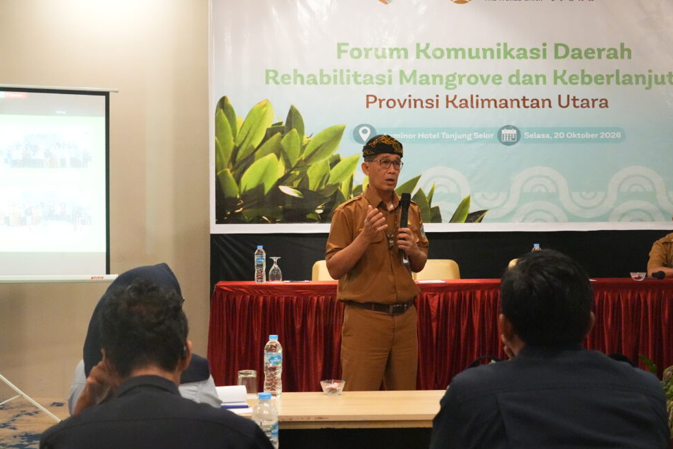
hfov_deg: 41.9
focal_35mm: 47
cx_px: 343
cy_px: 233
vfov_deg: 28.7
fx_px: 879
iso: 25600
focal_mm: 45
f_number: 6.3
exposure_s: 1/100
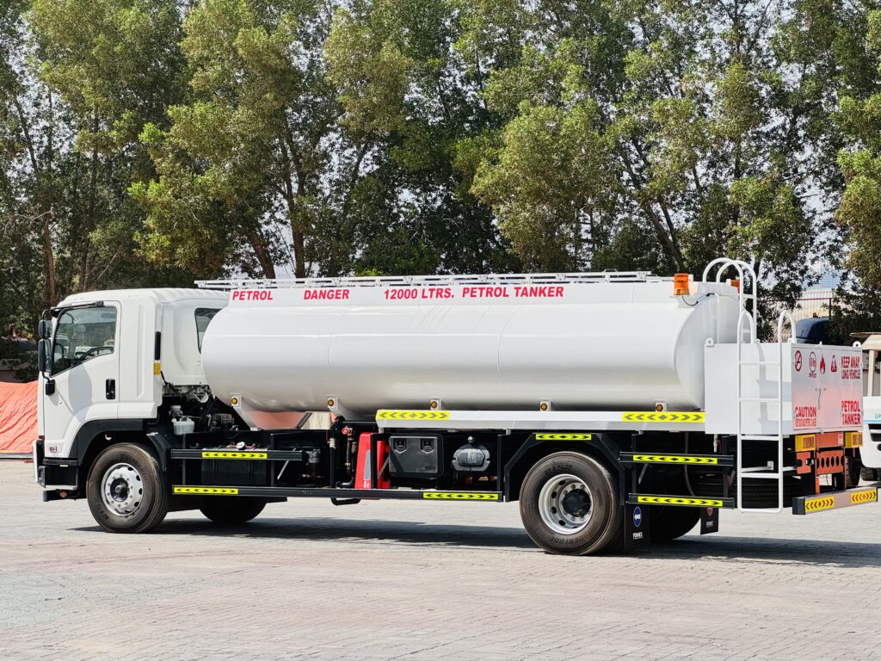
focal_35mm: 77
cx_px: 440
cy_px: 330
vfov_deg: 19.1
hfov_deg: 25.3
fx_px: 1960
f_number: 2.8
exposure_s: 1/1292
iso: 25
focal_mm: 9
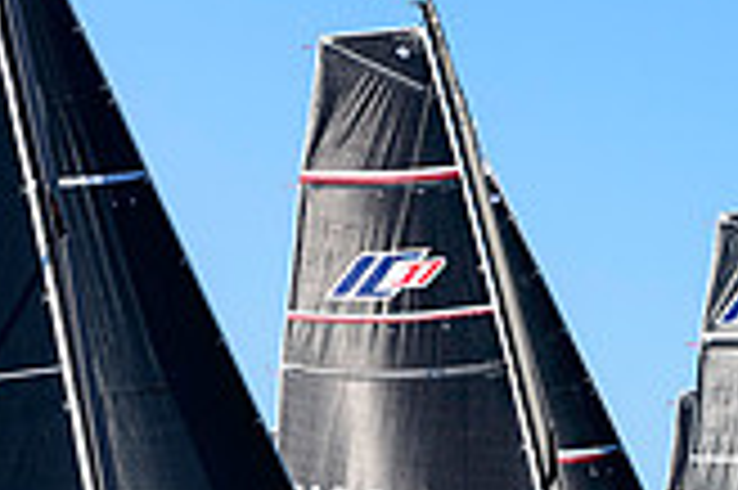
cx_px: 621
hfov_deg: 4.3
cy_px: 695
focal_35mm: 478
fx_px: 9789
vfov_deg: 2.9
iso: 250
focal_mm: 135
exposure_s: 1/1600
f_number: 5.6
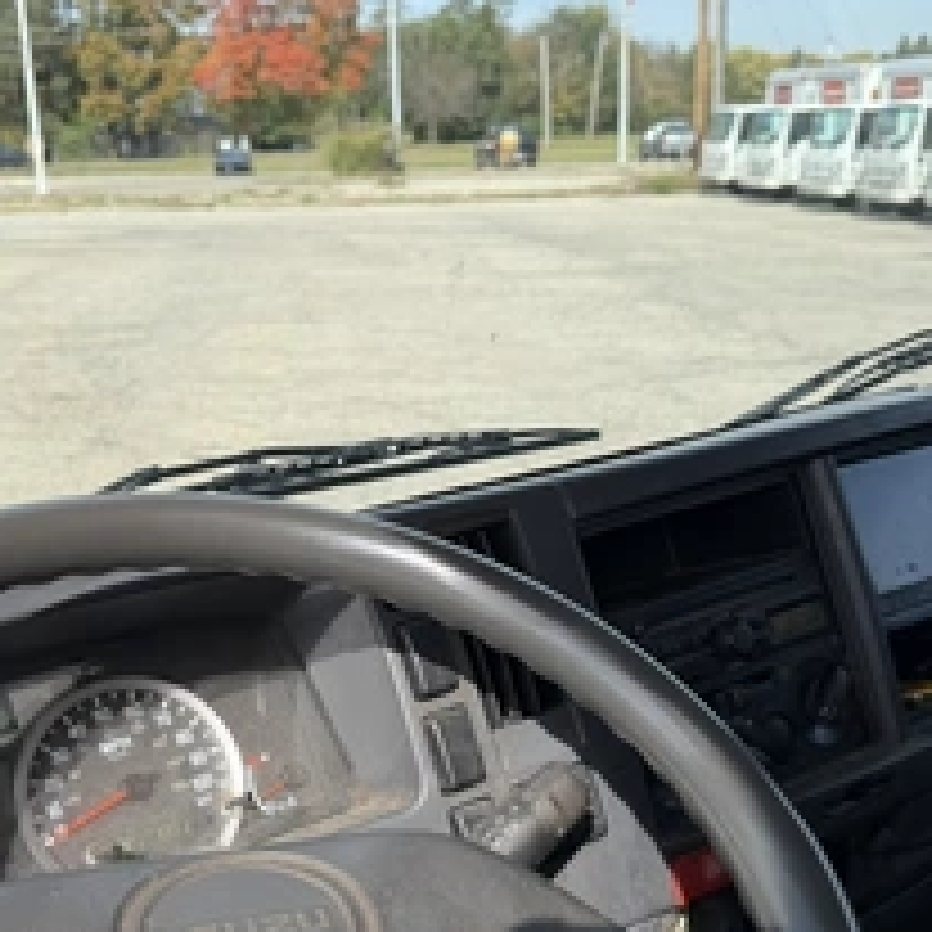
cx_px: 410
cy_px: 594
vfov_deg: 40.6
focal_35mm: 41
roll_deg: +2.0
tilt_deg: -17.0
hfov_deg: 40.9
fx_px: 1249
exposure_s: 1/2445
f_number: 1.78
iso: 80
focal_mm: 6.76
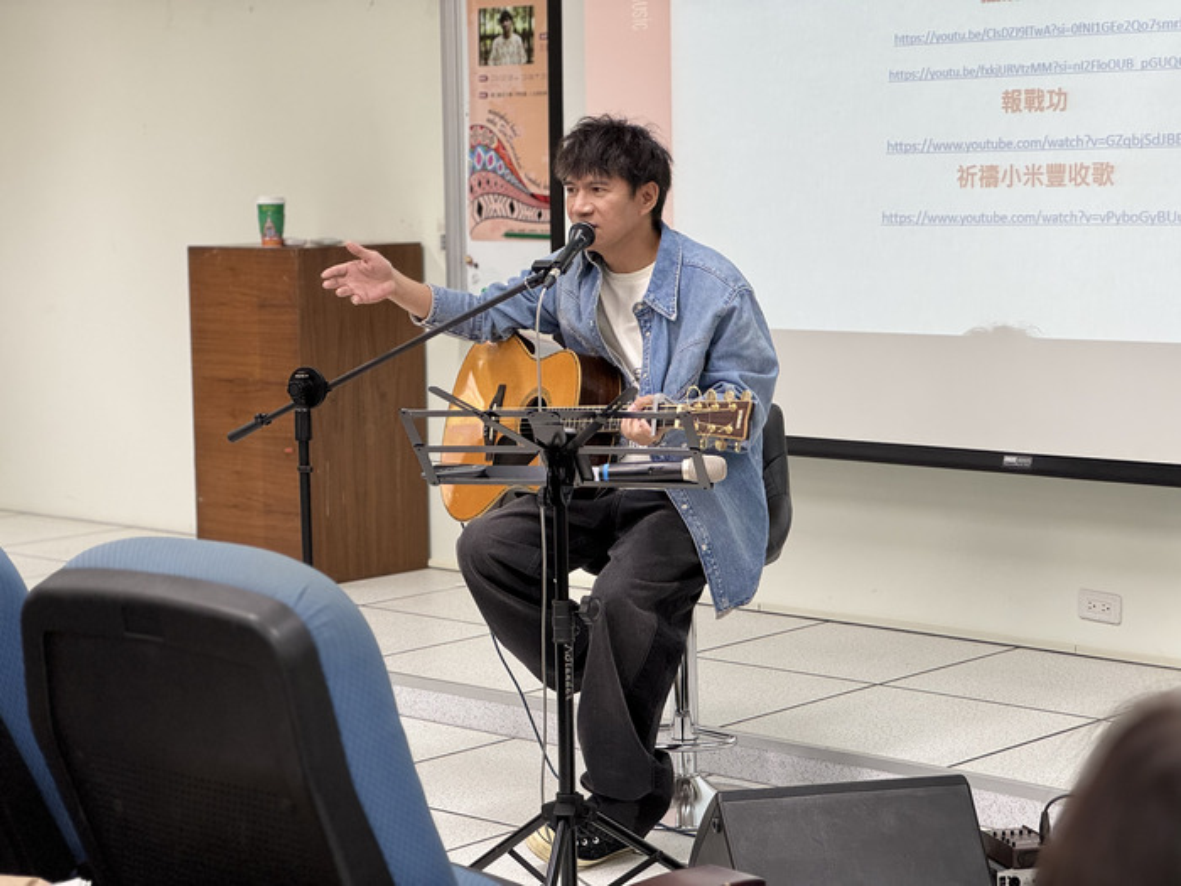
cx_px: 590
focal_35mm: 77
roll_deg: +0.8
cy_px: 443
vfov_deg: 19.1
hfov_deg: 25.3
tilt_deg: -6.5
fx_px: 2627
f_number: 2.8
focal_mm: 9
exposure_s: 1/60
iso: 160
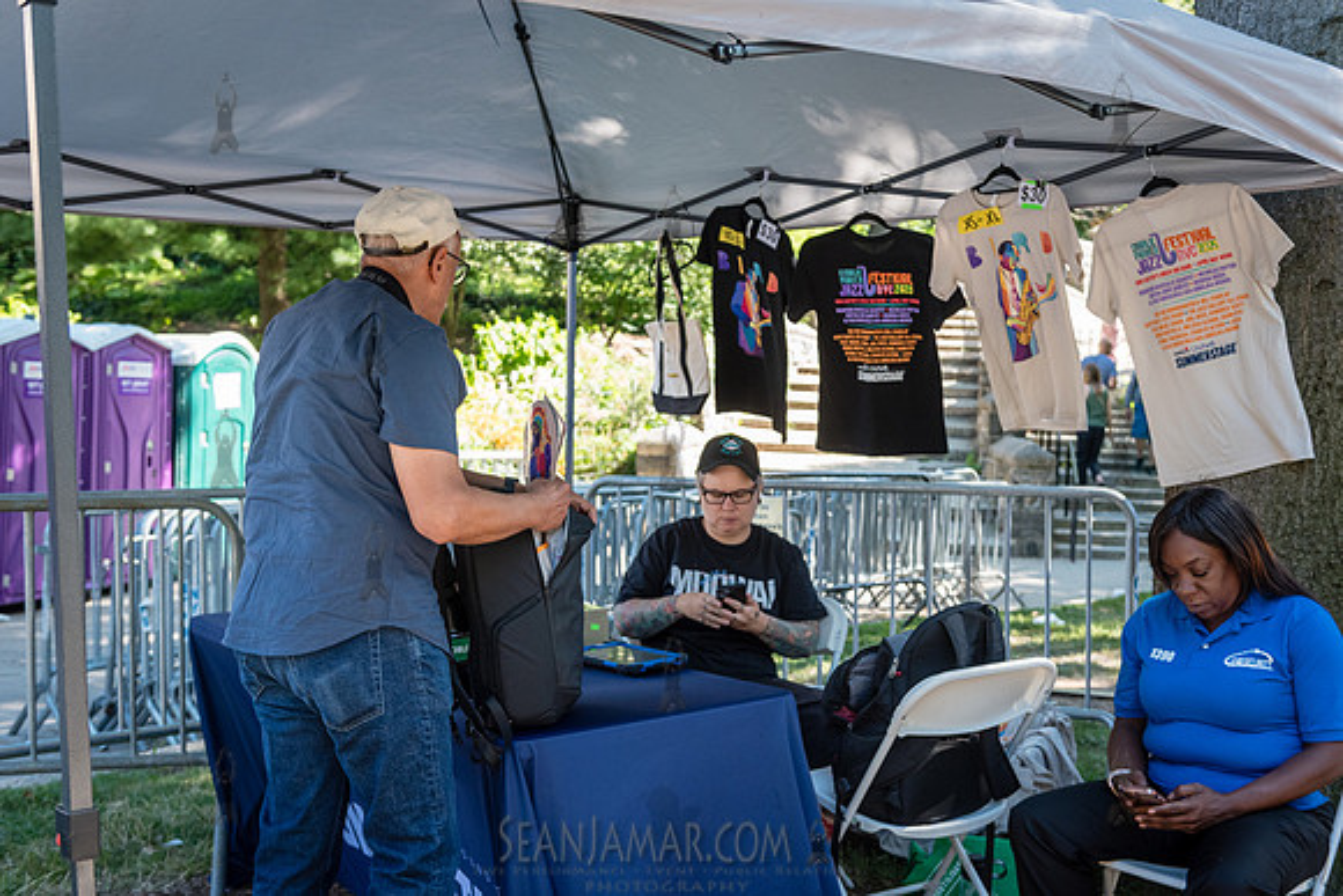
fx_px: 1567
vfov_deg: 31.9
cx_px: 672
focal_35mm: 42
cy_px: 448
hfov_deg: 46.4
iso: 1250
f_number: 4
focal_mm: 42
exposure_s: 1/500
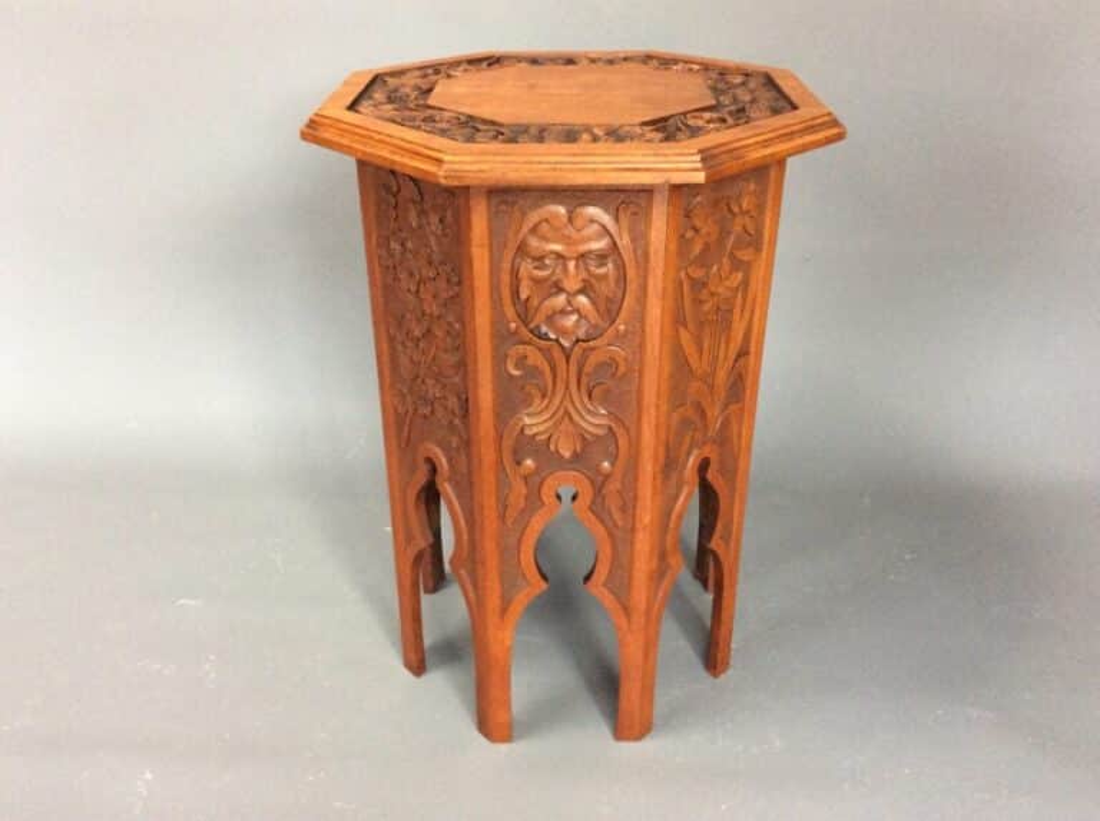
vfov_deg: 44.0
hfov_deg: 56.9
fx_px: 1015
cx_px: 550
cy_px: 410
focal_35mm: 32
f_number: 2.4
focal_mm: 3.3
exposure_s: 1/25
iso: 200
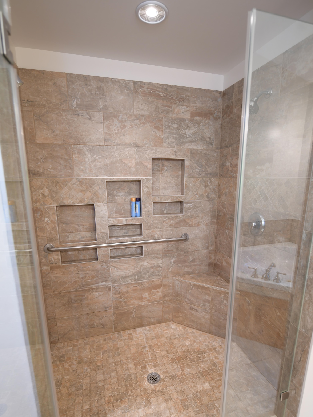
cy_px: 228
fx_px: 229
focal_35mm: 19
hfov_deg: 68.7
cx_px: 160
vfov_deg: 84.4
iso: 400
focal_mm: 17
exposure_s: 1/25
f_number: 2.8
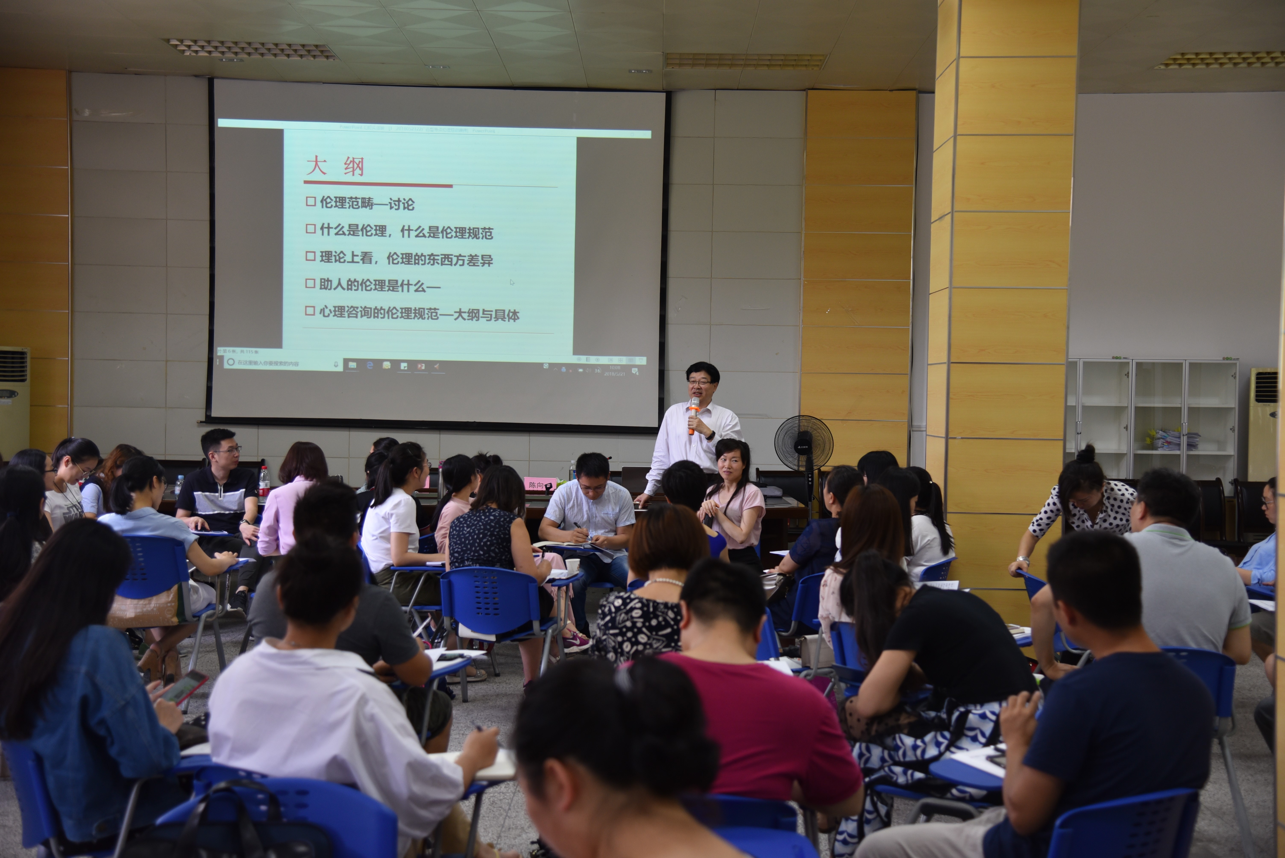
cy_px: 429
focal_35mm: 46
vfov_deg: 29.3
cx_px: 642
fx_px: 1642
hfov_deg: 42.7
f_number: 4
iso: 640
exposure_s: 1/60
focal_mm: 46
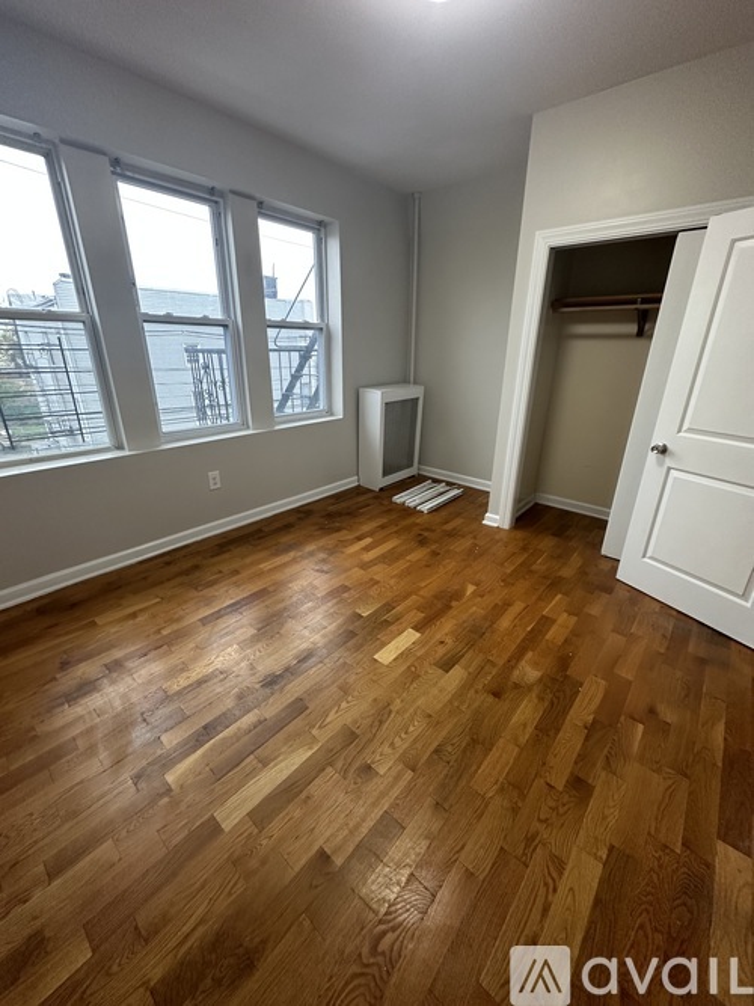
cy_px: 503
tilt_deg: -20.4
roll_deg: -1.8
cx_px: 377
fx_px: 407
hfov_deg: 85.7
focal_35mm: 14
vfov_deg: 102.1
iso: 160
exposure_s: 1/60
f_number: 2.2
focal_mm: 2.22
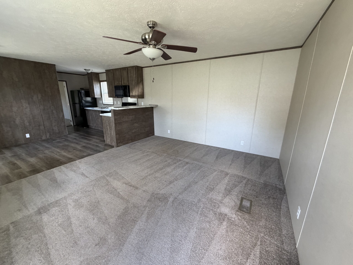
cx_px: 176
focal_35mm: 14
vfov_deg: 85.7
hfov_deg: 102.1
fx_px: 143
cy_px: 132
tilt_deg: -14.3
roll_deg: +0.4
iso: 320
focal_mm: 2.22
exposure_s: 1/109
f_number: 2.2
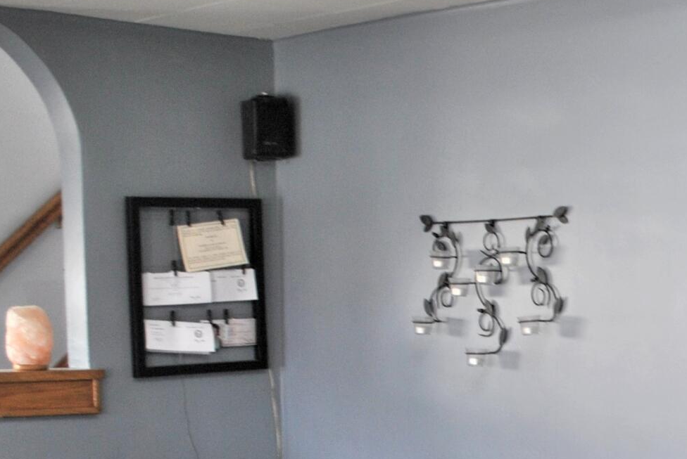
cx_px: 761
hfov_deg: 23.0
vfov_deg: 16.0
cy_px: 505
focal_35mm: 83
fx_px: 1586
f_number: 3.5
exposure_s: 1/30
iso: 200
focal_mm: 18
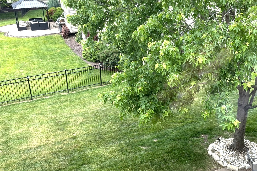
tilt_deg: -25.2
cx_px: 133
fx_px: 278
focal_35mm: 39
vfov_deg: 34.0
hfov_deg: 49.5
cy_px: 107
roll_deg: +2.4
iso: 64
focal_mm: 3
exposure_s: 1/120
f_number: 1.8
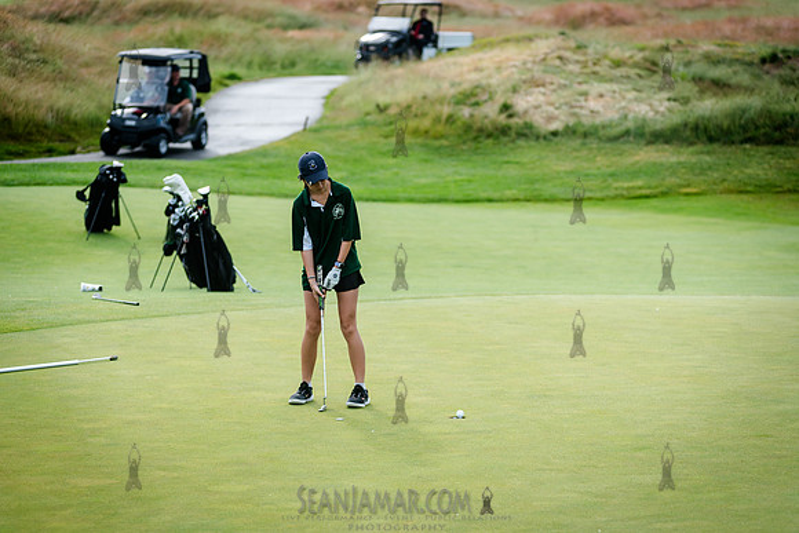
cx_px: 400
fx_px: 2997
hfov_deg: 15.2
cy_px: 266
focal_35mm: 135
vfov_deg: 10.2
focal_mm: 135
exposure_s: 1/640
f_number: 3.5
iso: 125
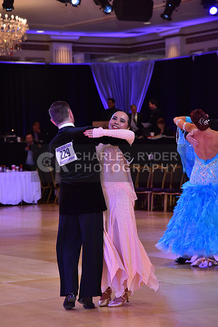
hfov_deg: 11.4
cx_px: 109
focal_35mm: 120
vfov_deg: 17.1
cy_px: 164
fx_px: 1089
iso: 1600
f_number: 5
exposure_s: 1/250
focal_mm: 120
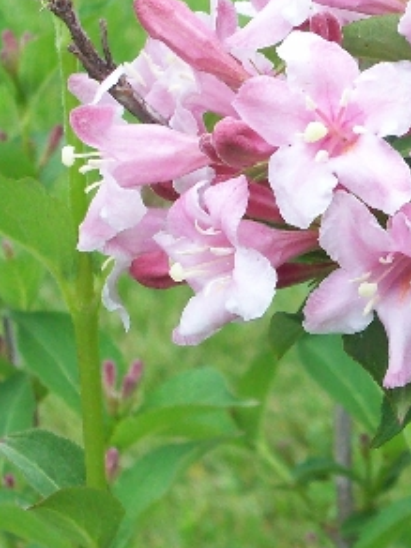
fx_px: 3340
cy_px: 244
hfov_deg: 7.0
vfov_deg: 9.4
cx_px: 531
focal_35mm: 211
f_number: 4.2
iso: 148
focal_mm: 12.8
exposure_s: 1/102
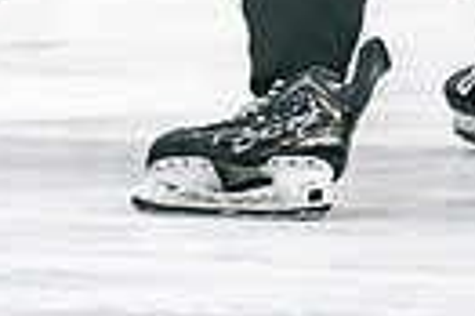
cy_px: -470
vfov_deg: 1.1
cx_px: 42
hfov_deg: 1.6
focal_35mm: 1286
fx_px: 16947
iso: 800
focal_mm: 200
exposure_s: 1/640
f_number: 2.8
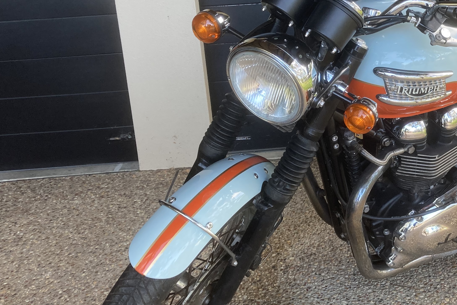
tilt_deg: -16.0
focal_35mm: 54
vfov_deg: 25.0
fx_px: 686
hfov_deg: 36.0
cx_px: 346
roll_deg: +3.1
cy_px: 105
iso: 64
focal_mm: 3.99
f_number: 1.8
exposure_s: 1/121
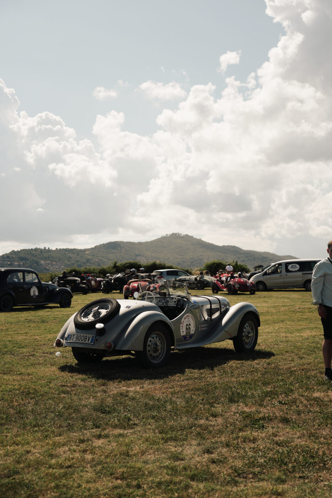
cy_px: 249
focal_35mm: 55
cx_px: 166
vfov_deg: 36.3
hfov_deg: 24.6
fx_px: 761
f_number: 4
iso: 100
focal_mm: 55
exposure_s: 1/800
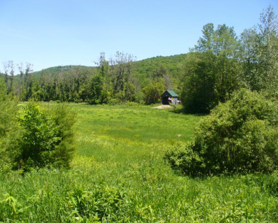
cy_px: 113
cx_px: 136
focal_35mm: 40
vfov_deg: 37.3
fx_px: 329
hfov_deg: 45.8
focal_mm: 6.1
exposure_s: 1/160
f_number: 5.6
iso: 80
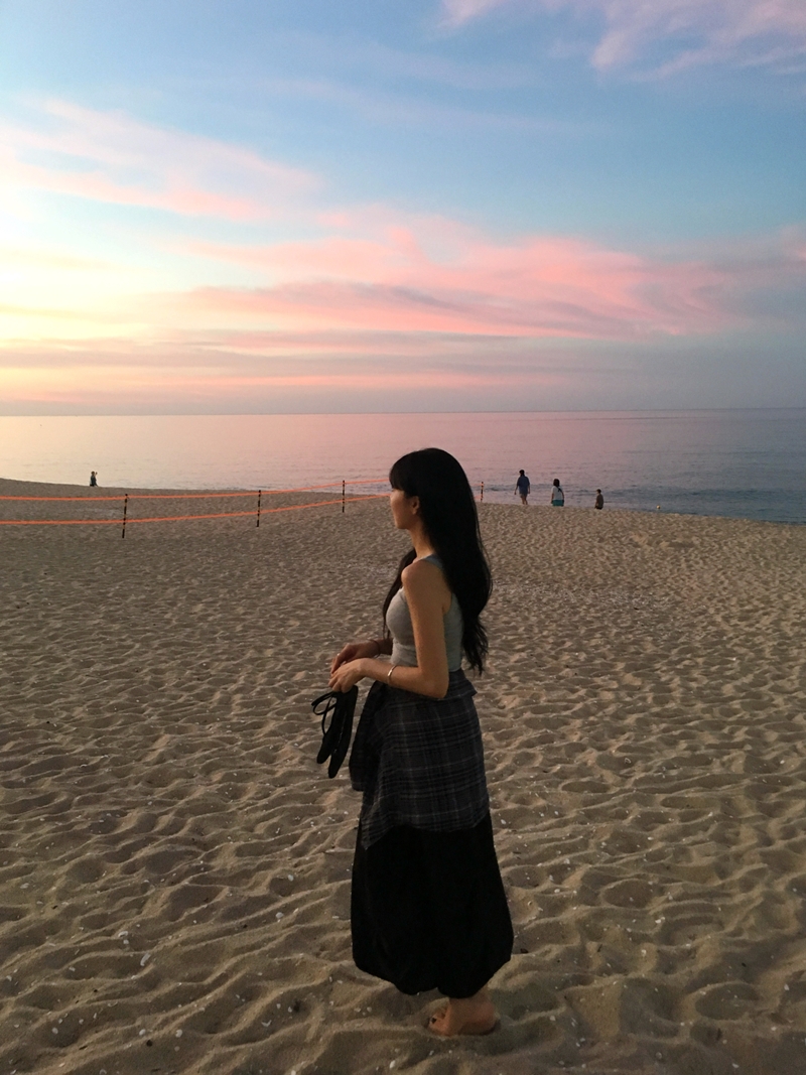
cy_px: 538
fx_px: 900
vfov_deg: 61.7
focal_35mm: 29
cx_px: 403
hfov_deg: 48.2
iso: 125
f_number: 2.2
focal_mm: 4.15
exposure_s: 1/30
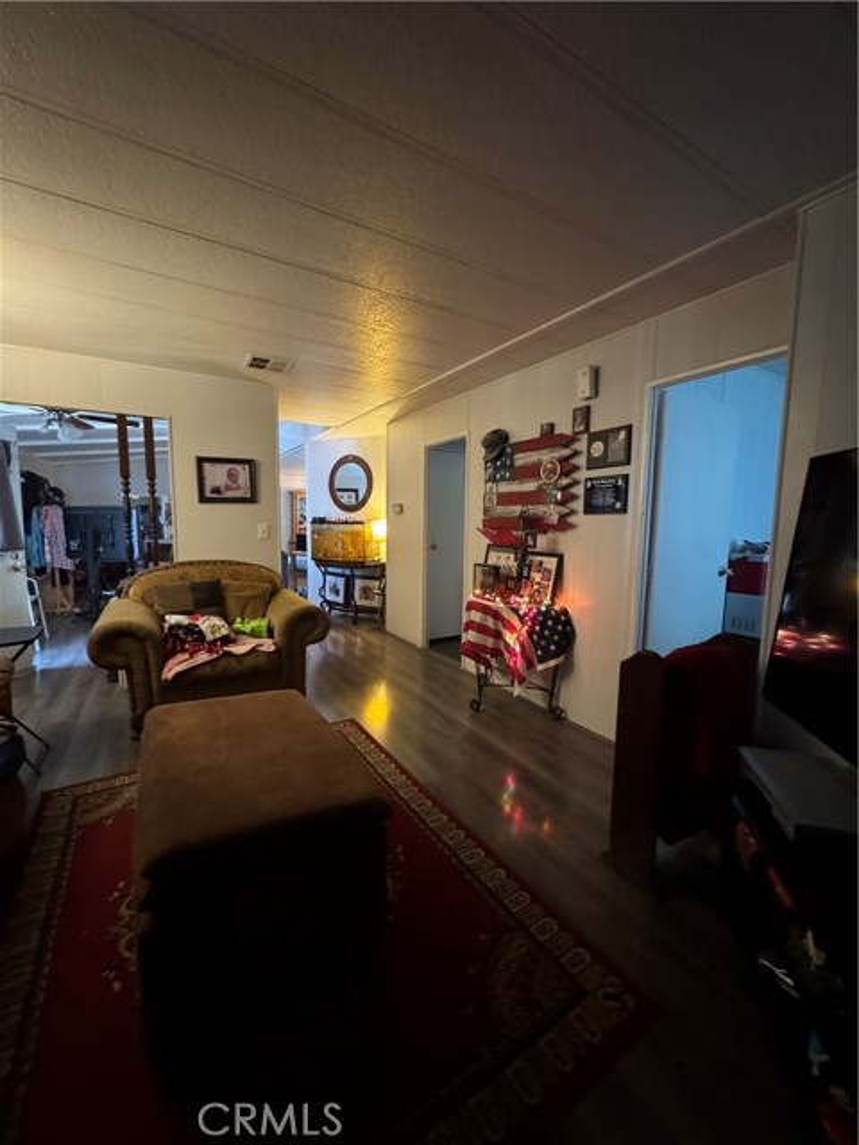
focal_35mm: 14
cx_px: 430
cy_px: 572
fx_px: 463
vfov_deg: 102.1
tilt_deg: -7.0
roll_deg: -0.4
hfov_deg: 85.7
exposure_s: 1/40
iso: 1250
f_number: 2.2
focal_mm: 2.22
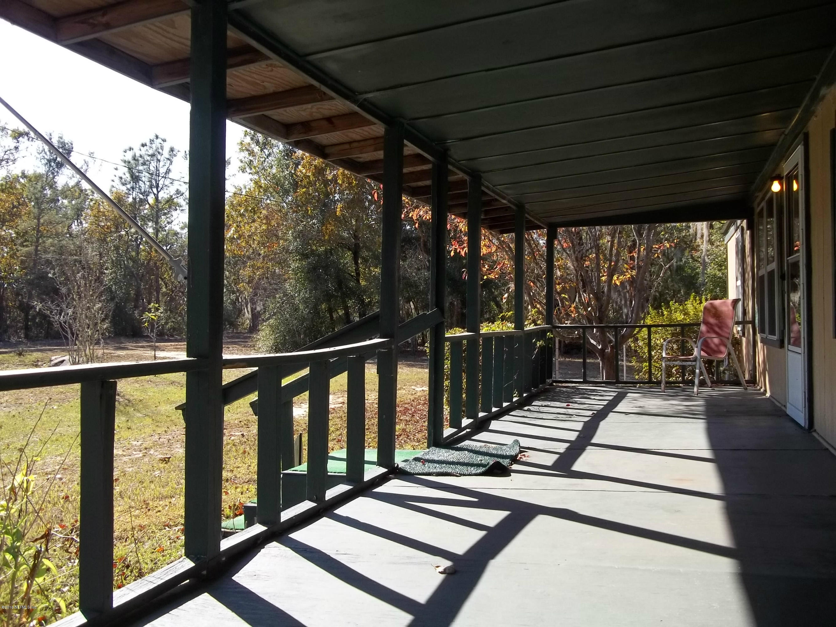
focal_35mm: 32
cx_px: 418
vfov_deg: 44.2
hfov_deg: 56.8
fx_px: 773
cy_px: 314
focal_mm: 5.7
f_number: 2.9
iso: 64
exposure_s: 1/500
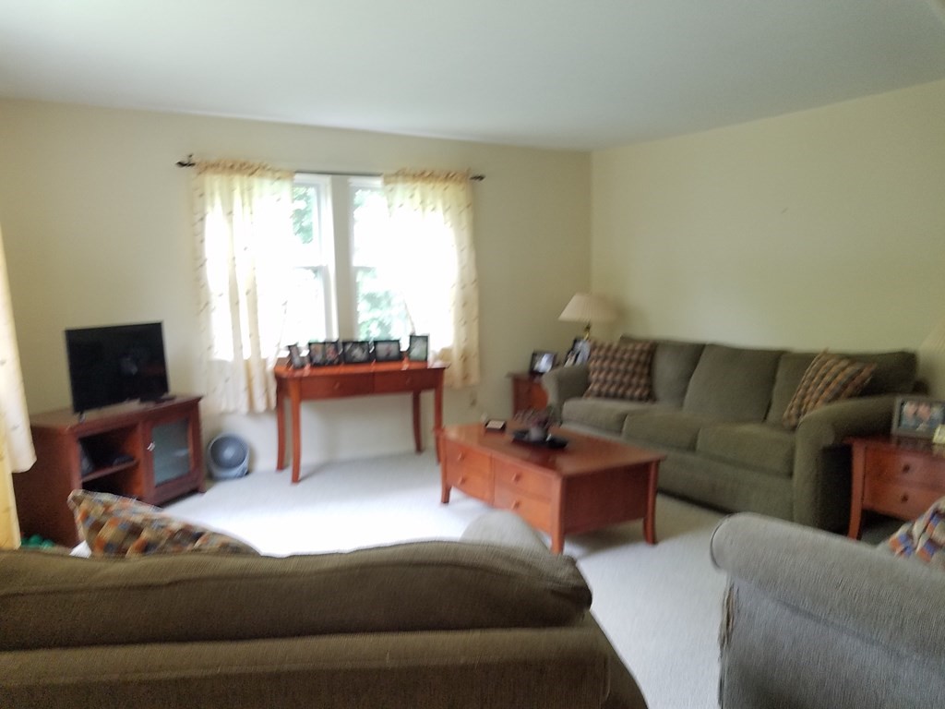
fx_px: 710
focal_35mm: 26
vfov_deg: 53.1
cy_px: 354
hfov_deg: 67.3
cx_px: 472
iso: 125
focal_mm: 4.2
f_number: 1.7
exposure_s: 1/60
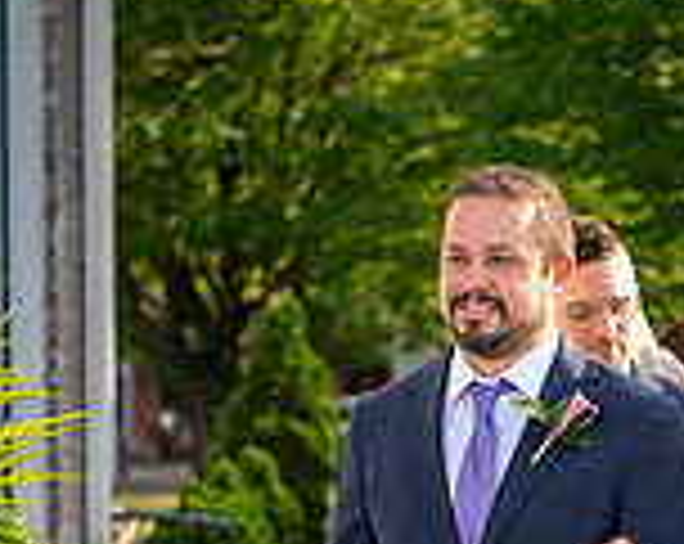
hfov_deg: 7.2
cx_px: 630
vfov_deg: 5.7
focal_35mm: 269
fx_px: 5435
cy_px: 723
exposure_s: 1/200
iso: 50
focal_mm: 70
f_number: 2.8
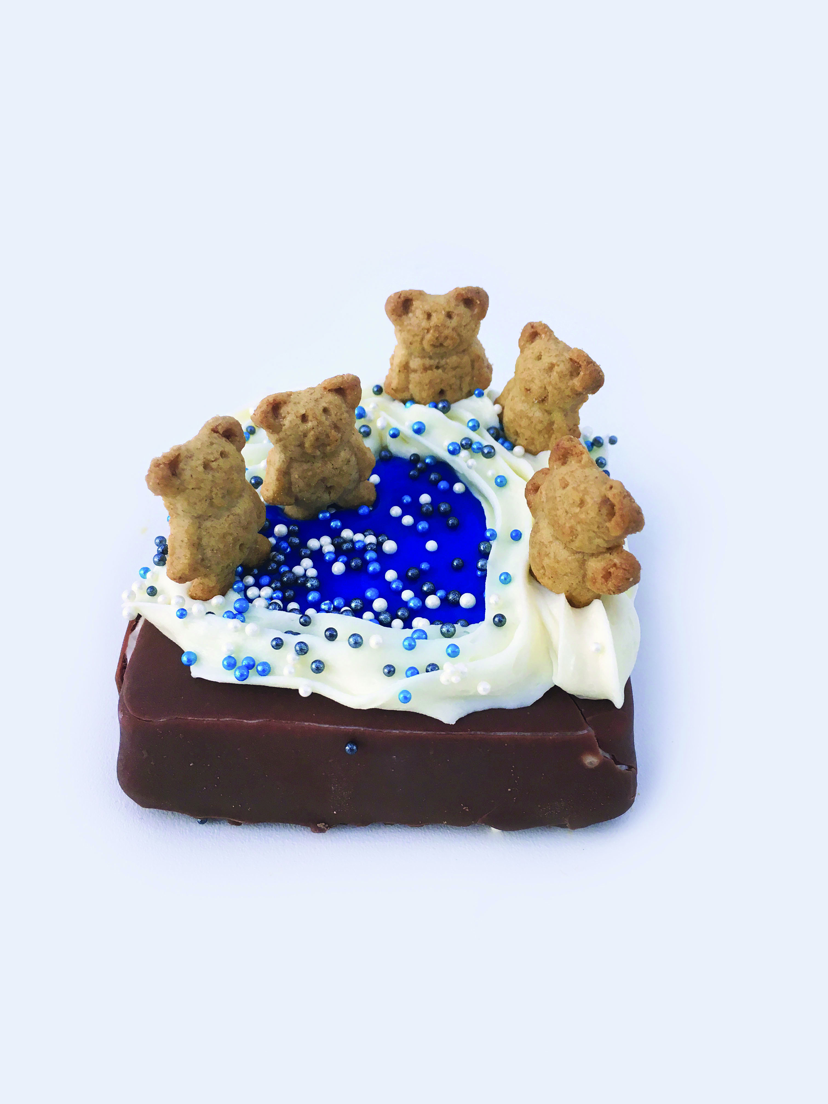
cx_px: 414
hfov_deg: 48.2
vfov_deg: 61.7
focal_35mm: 29
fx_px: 925
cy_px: 552
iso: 25
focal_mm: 4.15
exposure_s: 1/40
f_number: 2.2
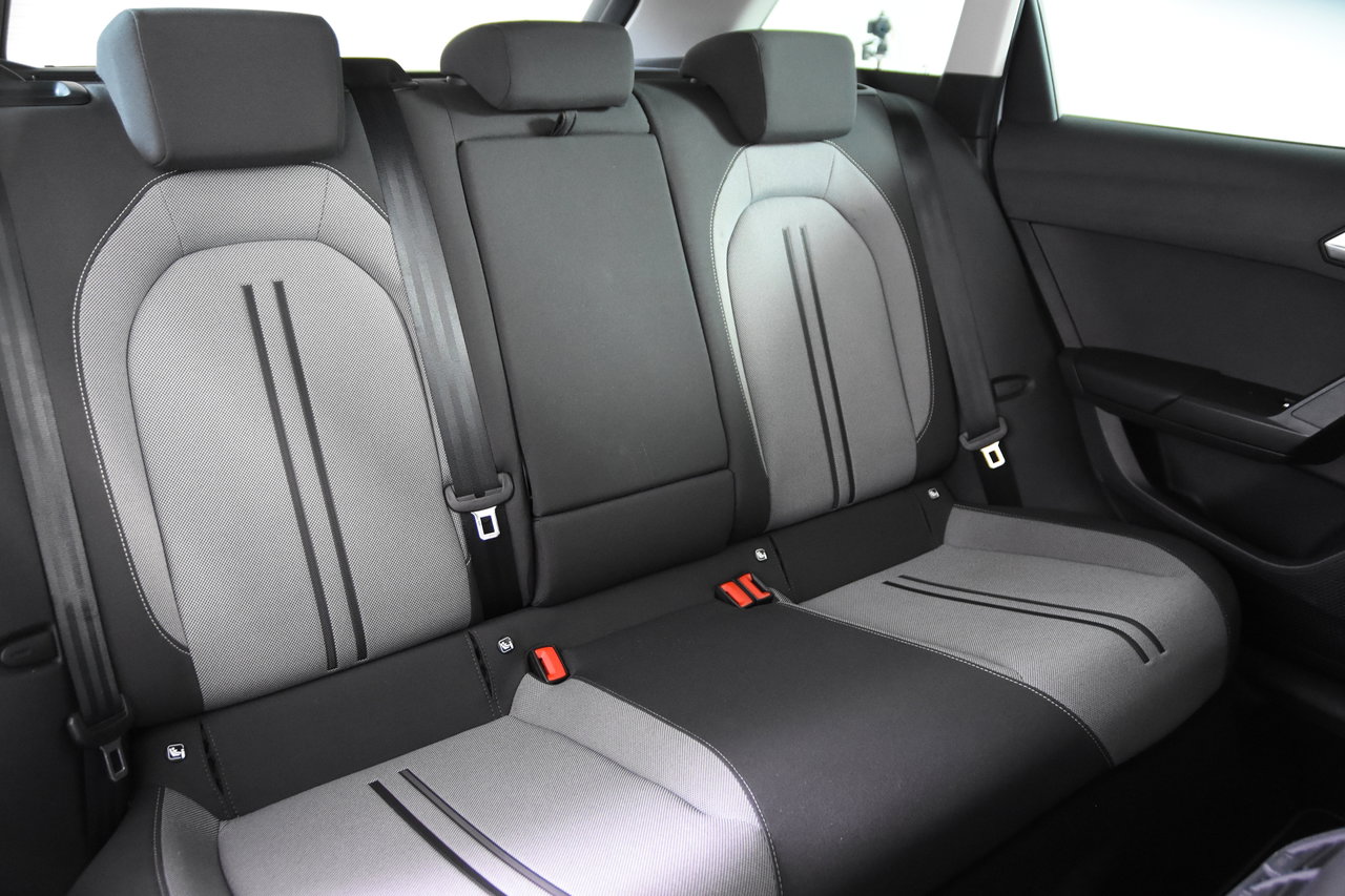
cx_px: 672
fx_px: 953
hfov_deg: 70.4
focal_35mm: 26
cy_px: 448
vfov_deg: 50.4
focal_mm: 17
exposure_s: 1/25
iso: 3600
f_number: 2.8
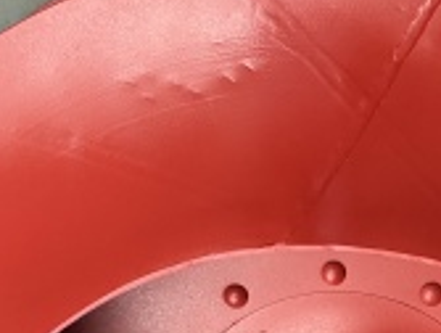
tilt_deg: -58.2
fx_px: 1098
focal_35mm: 86
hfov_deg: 22.2
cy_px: 468
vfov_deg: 16.1
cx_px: 391
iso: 800
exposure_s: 1/58
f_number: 1.78
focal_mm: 6.76
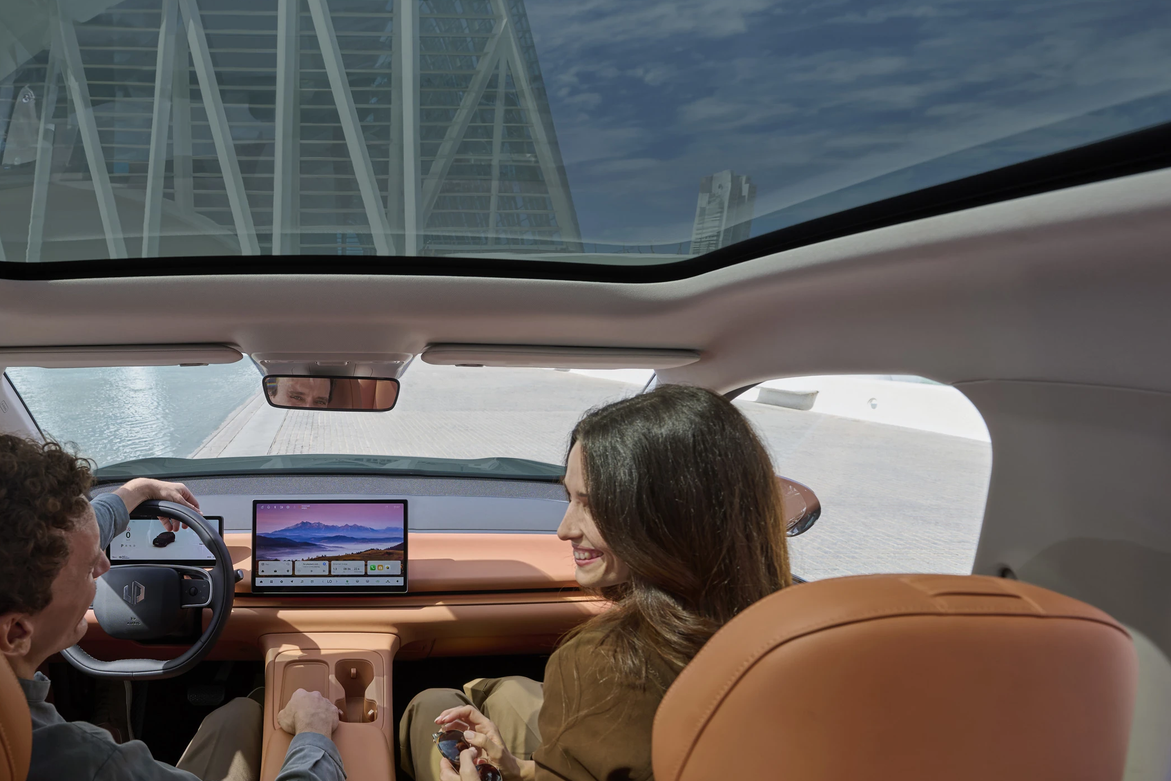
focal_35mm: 20
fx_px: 651
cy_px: 514
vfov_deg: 60.6
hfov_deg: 80.1
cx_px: 356
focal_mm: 14
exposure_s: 1/160
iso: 100
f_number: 6.3
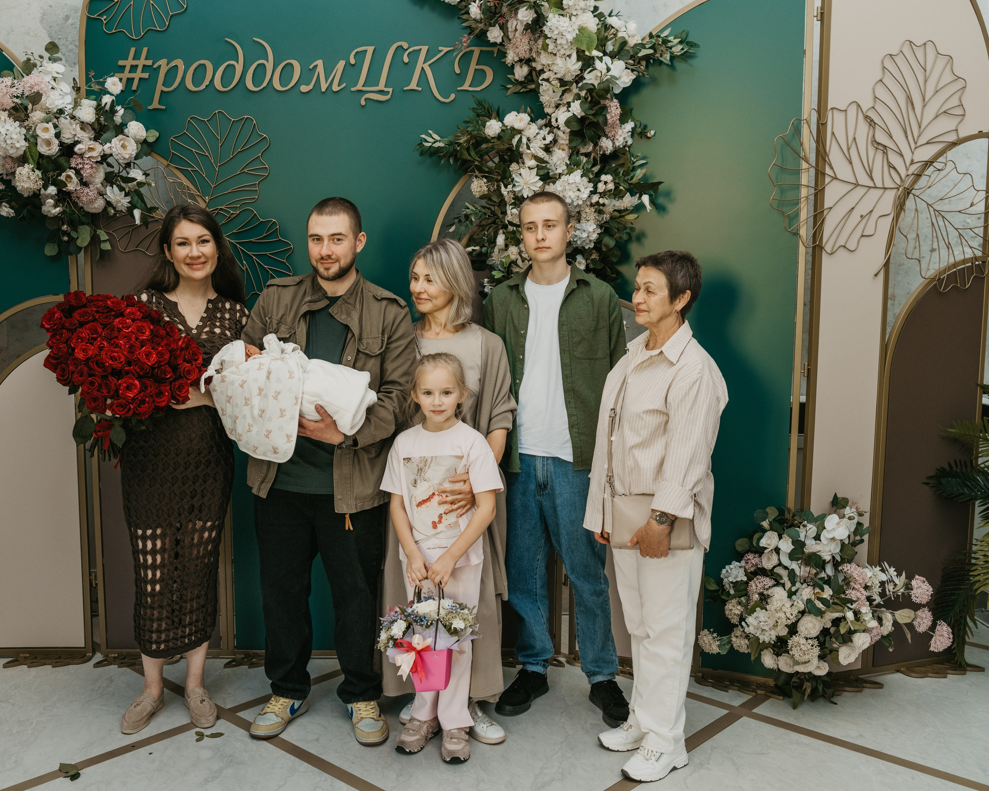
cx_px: 411
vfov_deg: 41.2
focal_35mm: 36
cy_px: 402
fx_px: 1054
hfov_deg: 50.1
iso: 320
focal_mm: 30
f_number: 4.5
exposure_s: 1/160
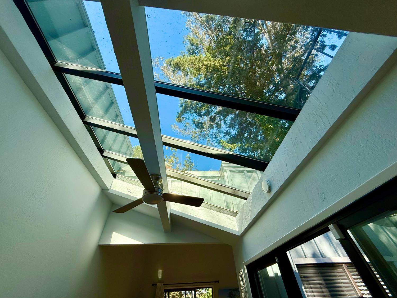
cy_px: 149
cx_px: 198
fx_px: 161
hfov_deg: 102.1
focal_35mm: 14
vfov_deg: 85.7
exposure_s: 1/619
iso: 64
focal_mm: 2.22
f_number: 2.2
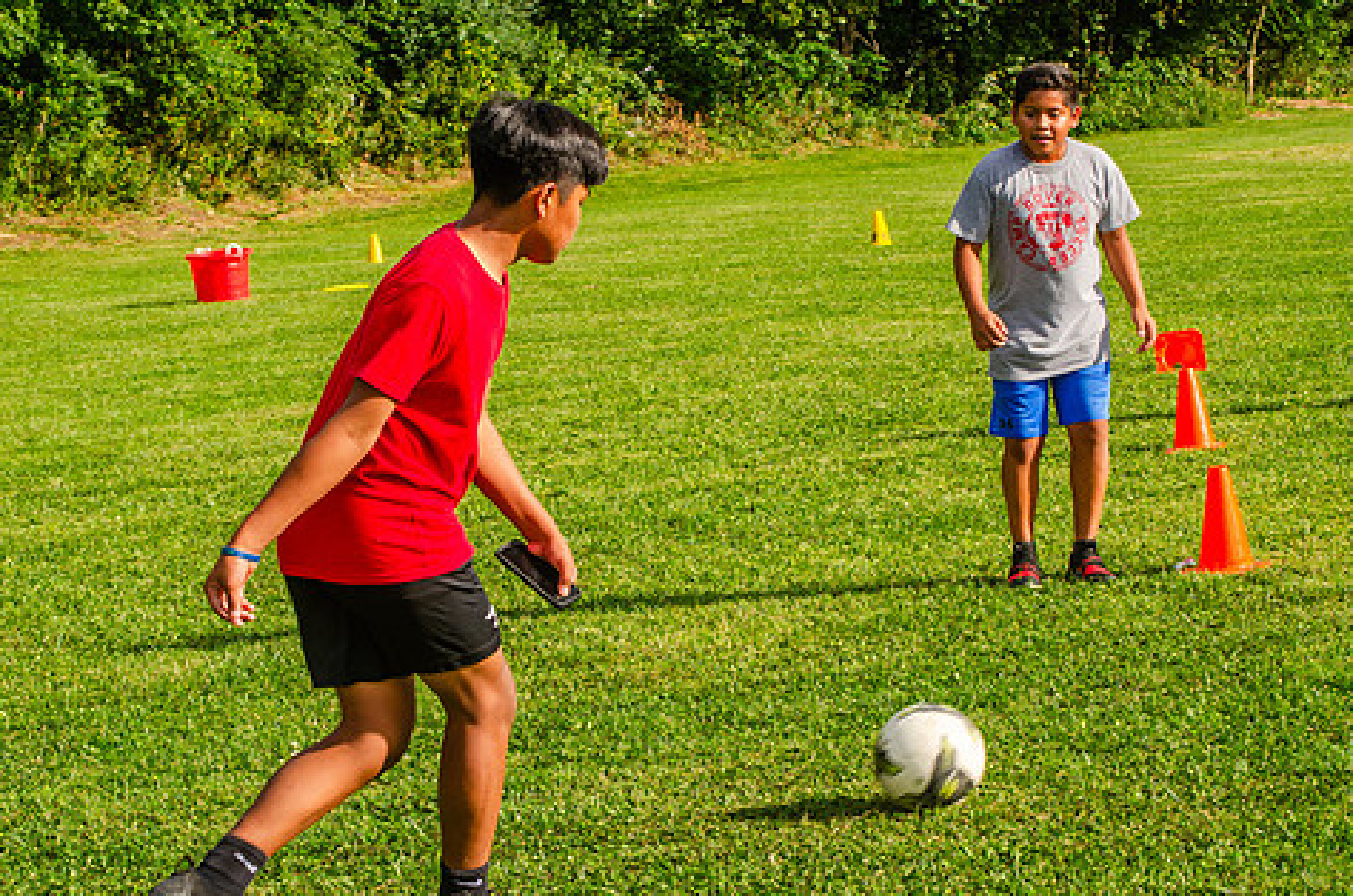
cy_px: 465
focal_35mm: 101
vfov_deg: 13.5
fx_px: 3788
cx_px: 588
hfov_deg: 20.2
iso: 125
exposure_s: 1/250
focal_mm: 55
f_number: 8
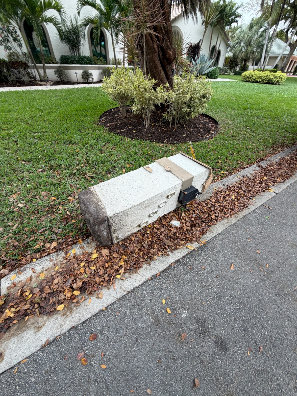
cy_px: 198
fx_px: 160
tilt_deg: -39.4
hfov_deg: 85.7
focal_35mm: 14
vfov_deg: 102.1
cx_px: 148
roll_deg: +1.6
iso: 40
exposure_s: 1/137
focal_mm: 2.22
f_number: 2.2
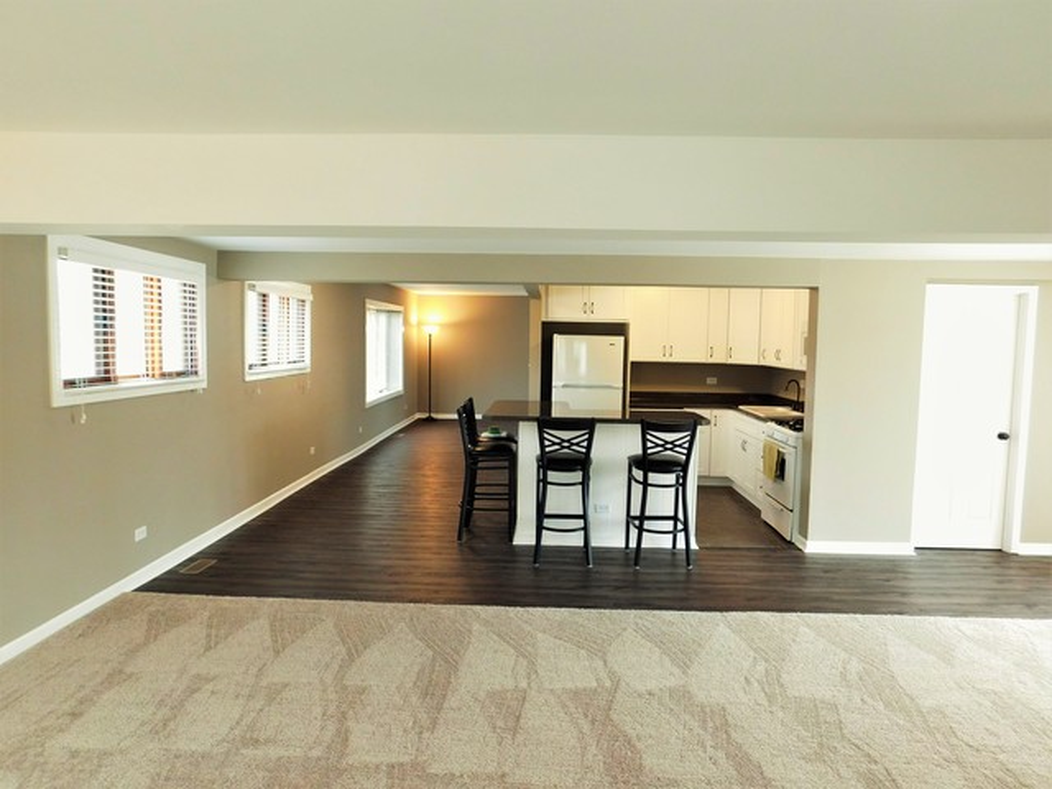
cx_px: 526
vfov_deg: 58.9
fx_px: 699
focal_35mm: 23
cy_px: 394
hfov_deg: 73.9
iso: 200
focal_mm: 4
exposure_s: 1/30
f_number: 3
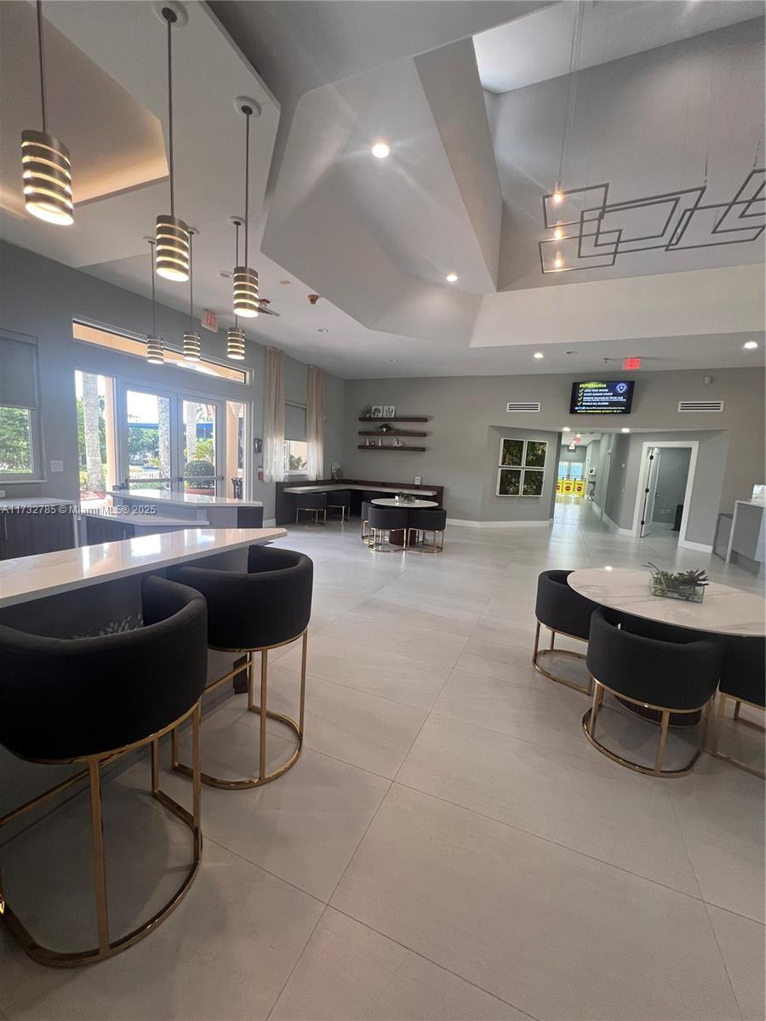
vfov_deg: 106.2
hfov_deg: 89.9
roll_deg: -2.2
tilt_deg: -5.9
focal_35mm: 13
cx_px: 383
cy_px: 510
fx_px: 384
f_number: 1.8
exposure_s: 1/120
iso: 160
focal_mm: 1.57
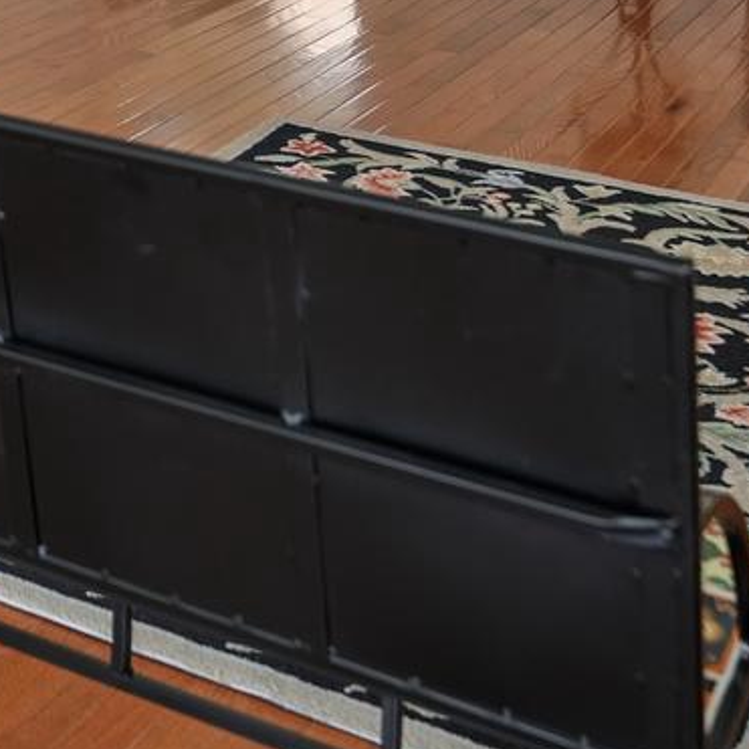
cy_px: -574
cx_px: -254
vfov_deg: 18.4
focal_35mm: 75
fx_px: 1836
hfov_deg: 20.8
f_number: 2.8
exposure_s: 1/60
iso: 200
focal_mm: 16
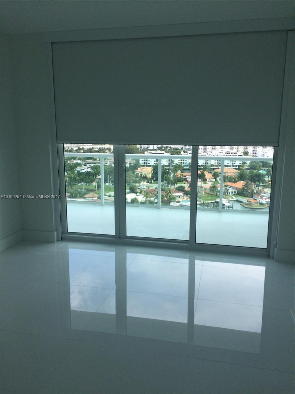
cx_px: 148
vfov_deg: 61.7
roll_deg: +1.1
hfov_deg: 48.2
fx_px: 330
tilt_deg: -9.5
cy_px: 197
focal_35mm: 29
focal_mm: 4.15
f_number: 2.2
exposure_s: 1/733
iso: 32
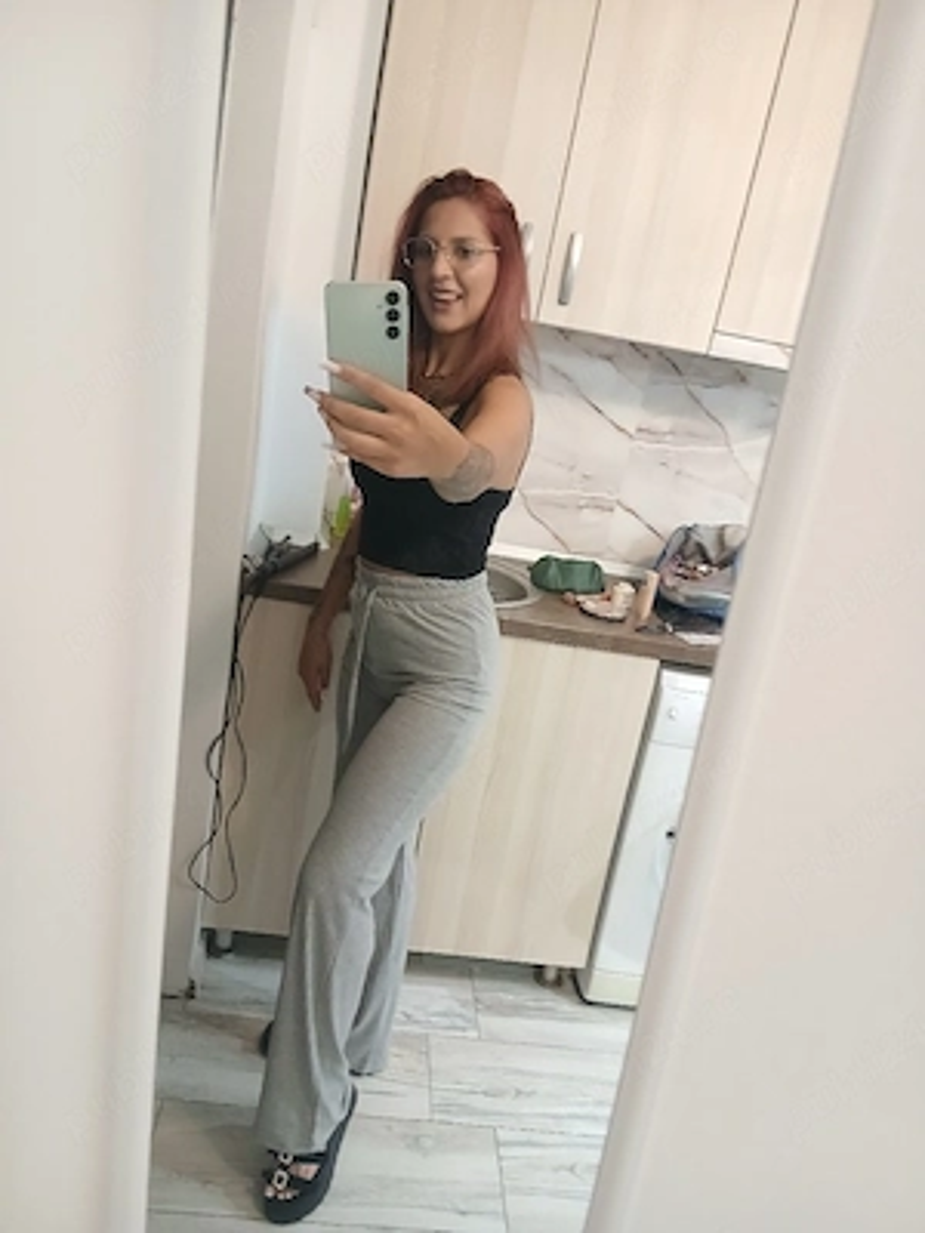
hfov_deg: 53.1
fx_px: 926
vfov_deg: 67.3
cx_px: 462
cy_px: 616
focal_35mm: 26
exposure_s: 1/20
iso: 500
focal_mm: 3.98
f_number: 1.8
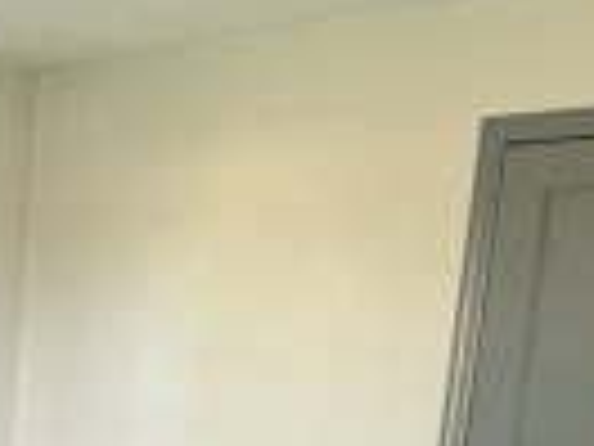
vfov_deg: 19.2
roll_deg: -2.4
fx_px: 1218
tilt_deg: -11.2
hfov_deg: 25.2
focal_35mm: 71
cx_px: -79
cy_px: 572
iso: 200
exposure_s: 1/99
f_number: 2.2
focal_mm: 2.22
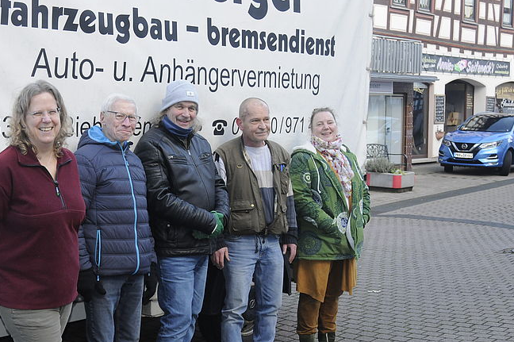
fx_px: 899
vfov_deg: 21.5
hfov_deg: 31.8
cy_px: 189
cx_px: 198
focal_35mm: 63
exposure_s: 1/160
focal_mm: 34
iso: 800
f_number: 5
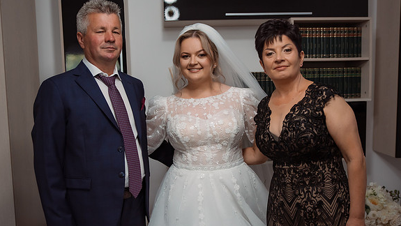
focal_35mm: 37
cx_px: 197
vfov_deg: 32.0
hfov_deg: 54.0
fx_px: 394
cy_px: 119
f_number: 2.8
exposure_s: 1/200
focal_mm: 31
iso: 1600
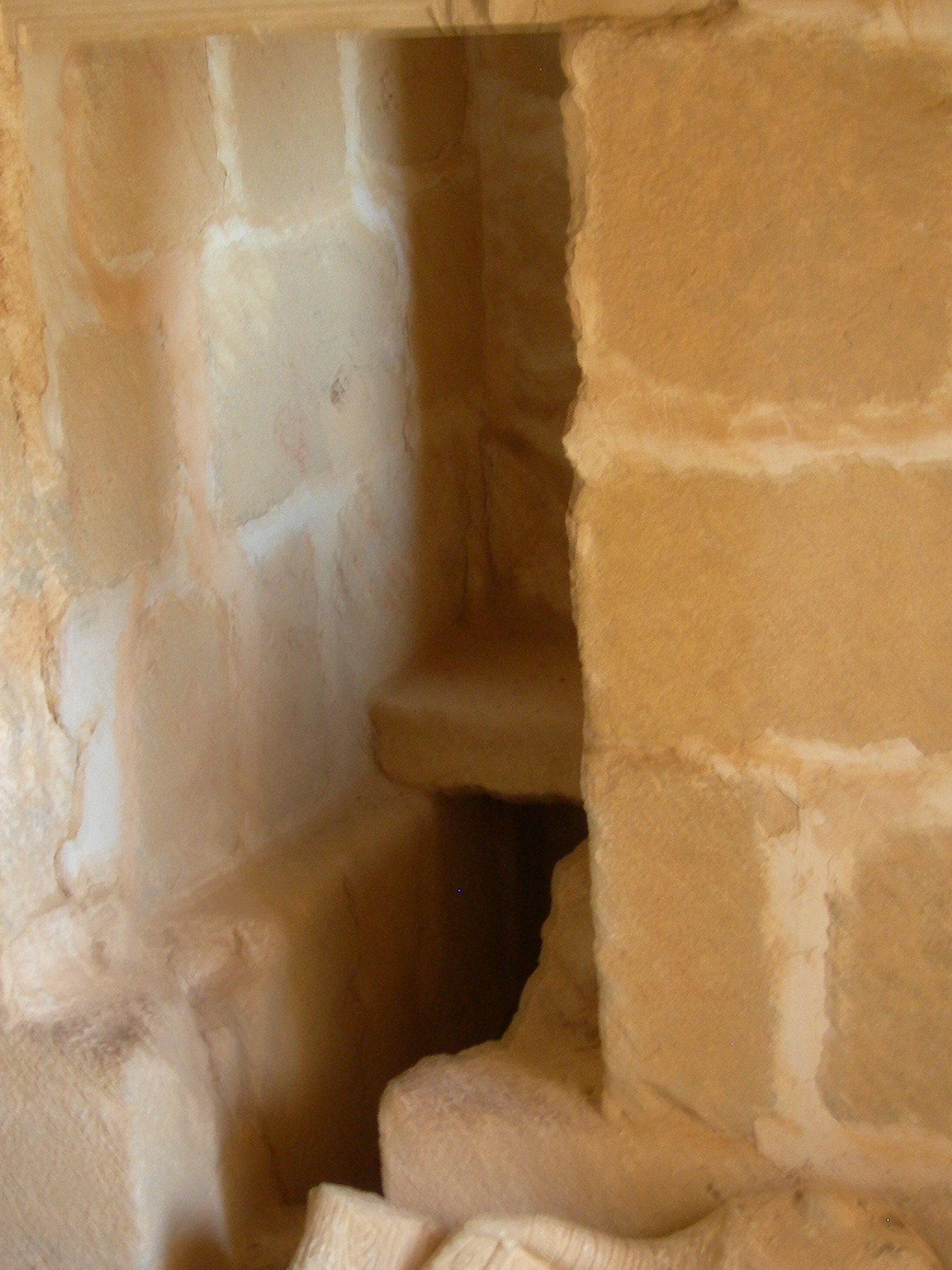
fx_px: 2347
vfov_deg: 30.3
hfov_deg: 22.9
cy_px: 620
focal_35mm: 64
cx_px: 413
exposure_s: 1/3.7
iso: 95
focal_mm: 7.8
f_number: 2.8
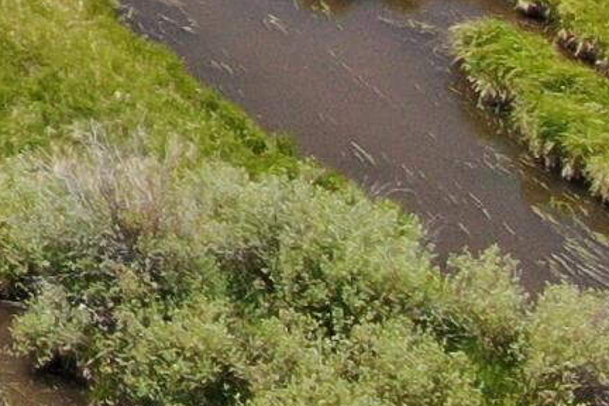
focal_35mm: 188
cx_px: -1159
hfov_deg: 9.0
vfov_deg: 6.8
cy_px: -637
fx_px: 3180
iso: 100
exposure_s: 1/800
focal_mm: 4.68
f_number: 2.9
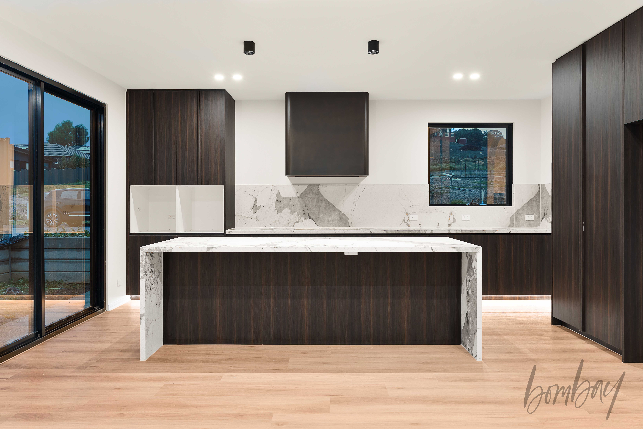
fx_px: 429
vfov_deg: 53.1
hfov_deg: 73.7
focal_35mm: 24
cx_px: 322
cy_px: 214
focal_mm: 24
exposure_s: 1
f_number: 8
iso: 100
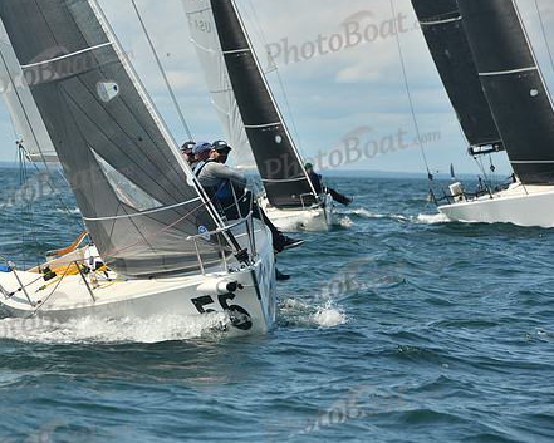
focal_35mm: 247
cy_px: 235
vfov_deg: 6.3
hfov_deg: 7.8
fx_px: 4051
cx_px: 200
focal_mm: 200
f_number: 8
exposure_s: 1/640
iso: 320
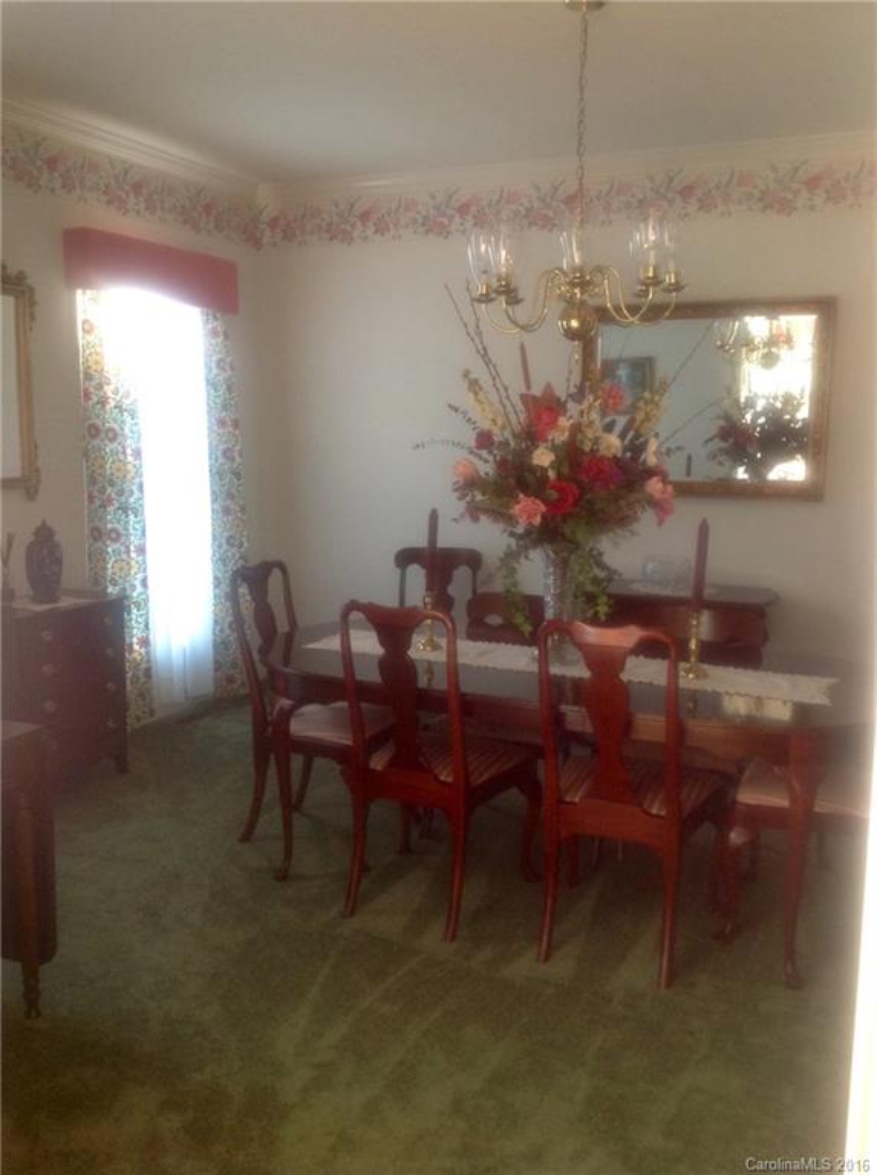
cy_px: 588
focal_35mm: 35
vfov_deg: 52.7
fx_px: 1186
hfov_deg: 40.6
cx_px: 438
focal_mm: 4.28
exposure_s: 1/15
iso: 125
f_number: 2.4
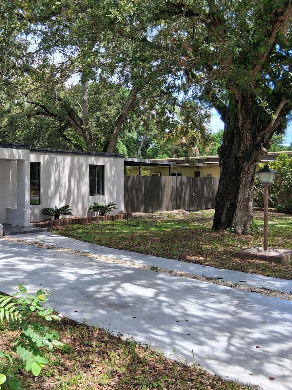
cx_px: 55
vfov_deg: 52.6
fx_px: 394
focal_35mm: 35
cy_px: 194
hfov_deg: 39.0
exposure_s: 1/379
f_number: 1.8
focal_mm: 3.98
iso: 25
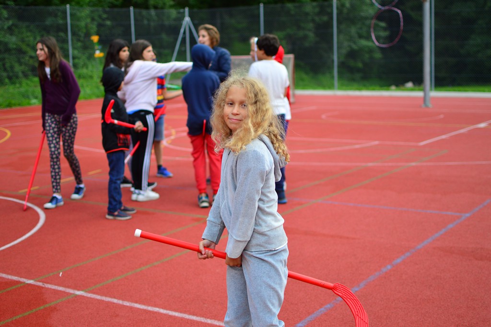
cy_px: 164
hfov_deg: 37.9
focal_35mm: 52
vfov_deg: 25.7
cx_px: 246
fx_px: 715
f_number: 1.8
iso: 220
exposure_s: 1/800
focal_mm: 35
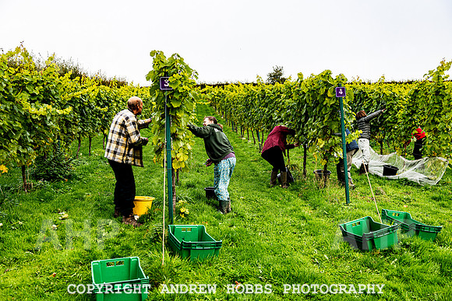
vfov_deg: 36.9
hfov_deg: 53.1
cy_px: 150
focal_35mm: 36
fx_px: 452
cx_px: 226
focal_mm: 36
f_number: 5.6
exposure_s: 1/320
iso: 200
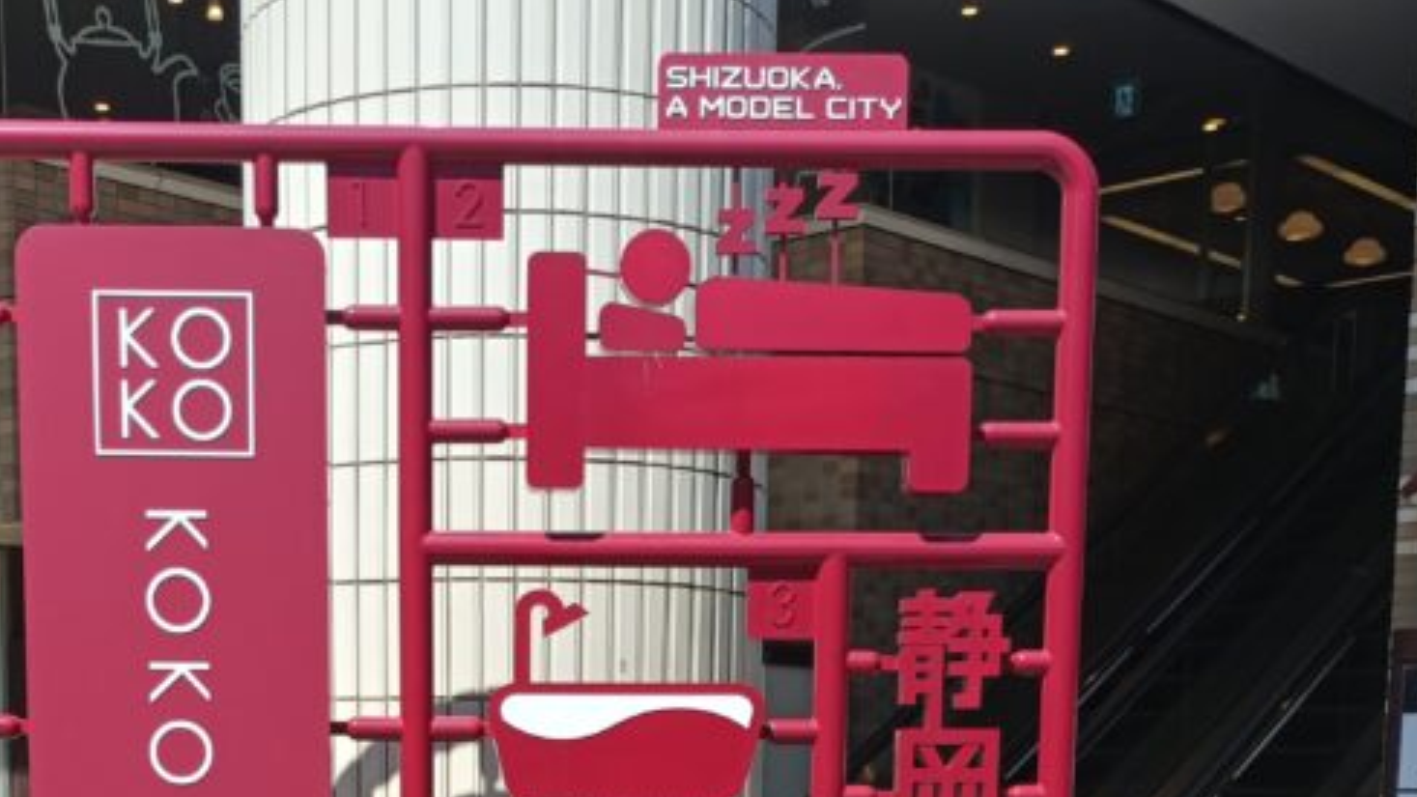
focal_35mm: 57
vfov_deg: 19.3
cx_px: 498
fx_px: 2142
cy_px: 1064
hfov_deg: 36.3
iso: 64
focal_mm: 4.7
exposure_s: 1/684
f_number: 1.7
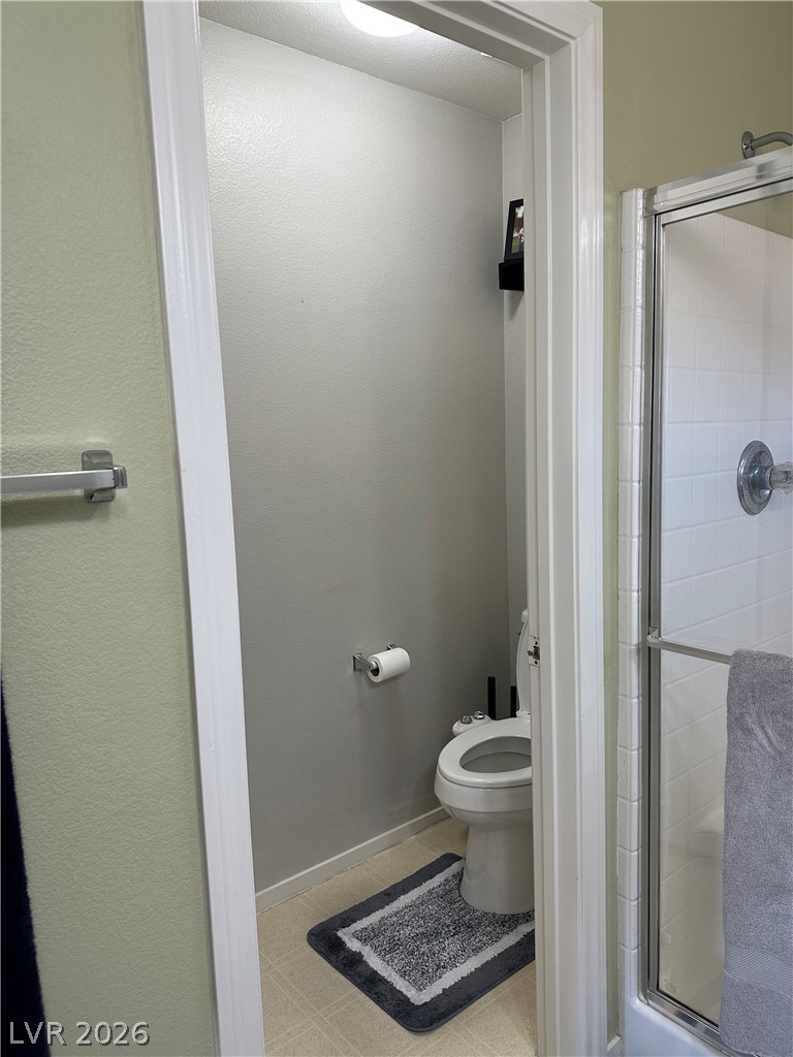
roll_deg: +1.9
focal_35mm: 24
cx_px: 396
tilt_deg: -6.4
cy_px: 528
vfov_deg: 71.6
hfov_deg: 56.8
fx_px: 733
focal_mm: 6.86
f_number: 1.78
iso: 160
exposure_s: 1/120
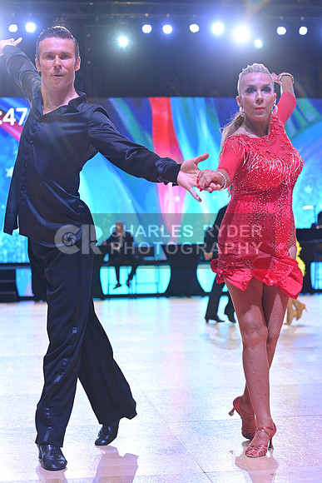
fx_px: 939
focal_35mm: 70
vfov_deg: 28.8
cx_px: 161
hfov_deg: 19.5
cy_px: 242
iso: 2000
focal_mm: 70
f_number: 4
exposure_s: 1/250
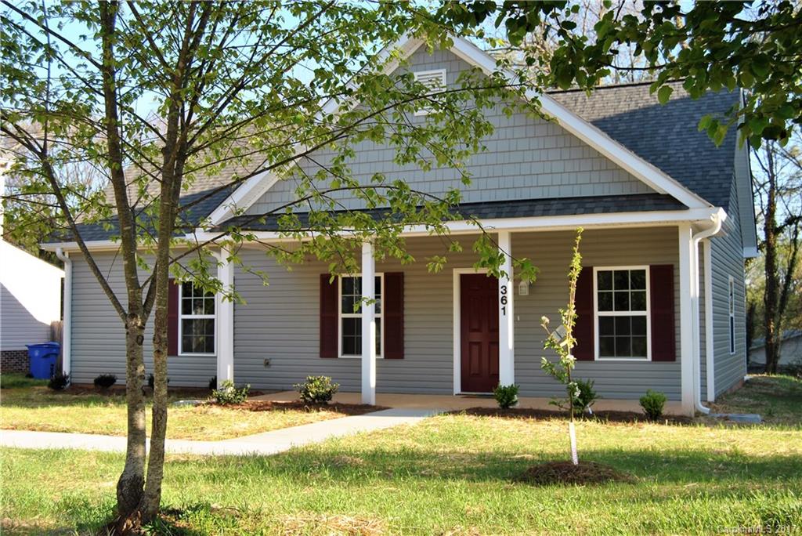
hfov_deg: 46.4
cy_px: 268
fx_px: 936
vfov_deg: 31.9
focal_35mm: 42
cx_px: 401
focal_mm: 28
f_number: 5.6
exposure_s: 1/125
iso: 100
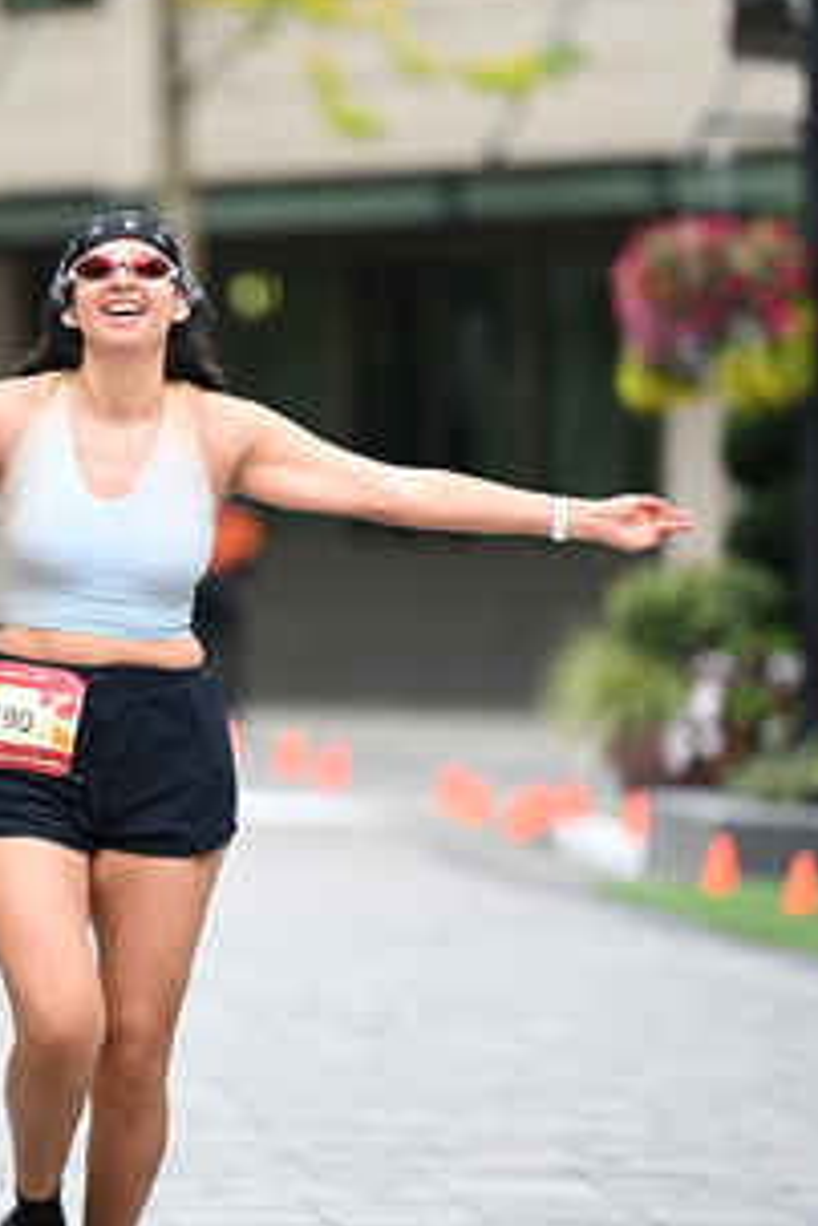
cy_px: 506
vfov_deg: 5.7
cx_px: 124
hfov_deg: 3.8
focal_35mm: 363
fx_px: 12371
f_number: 2.8
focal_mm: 200
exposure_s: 1/1600
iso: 640
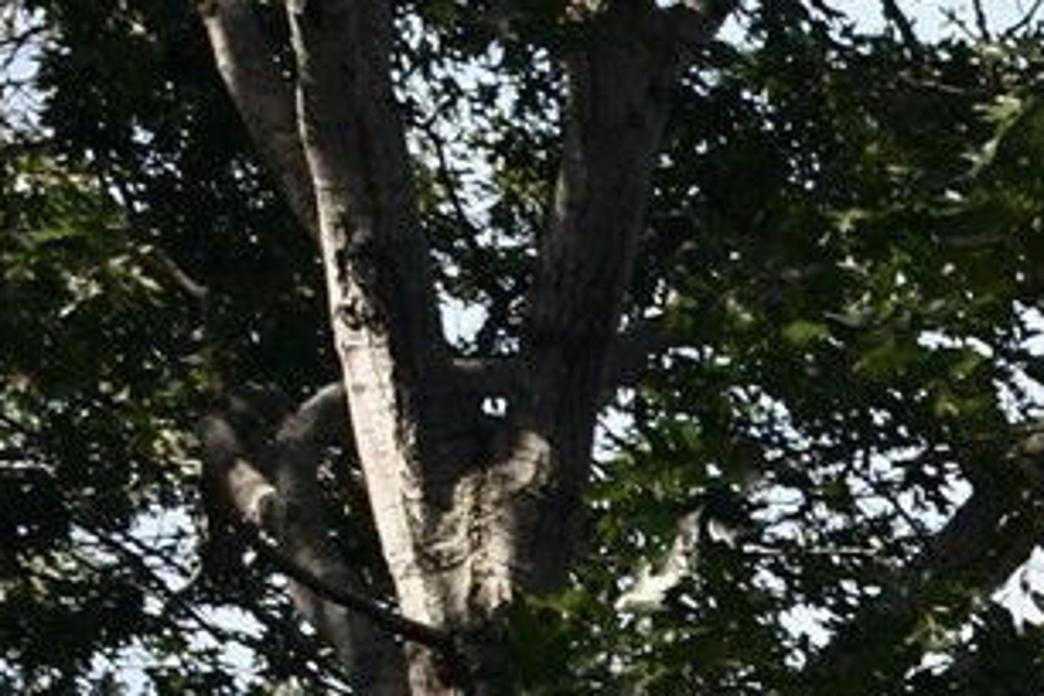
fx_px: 8728
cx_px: 2610
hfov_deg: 6.5
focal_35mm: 301
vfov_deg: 4.4
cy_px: 1854
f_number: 8
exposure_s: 1/500
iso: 360
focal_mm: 30
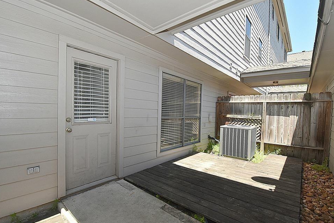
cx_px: 168
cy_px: 116
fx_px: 148
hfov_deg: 96.7
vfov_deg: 73.7
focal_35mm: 16
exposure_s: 1/200
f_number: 10
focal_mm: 10
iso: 400
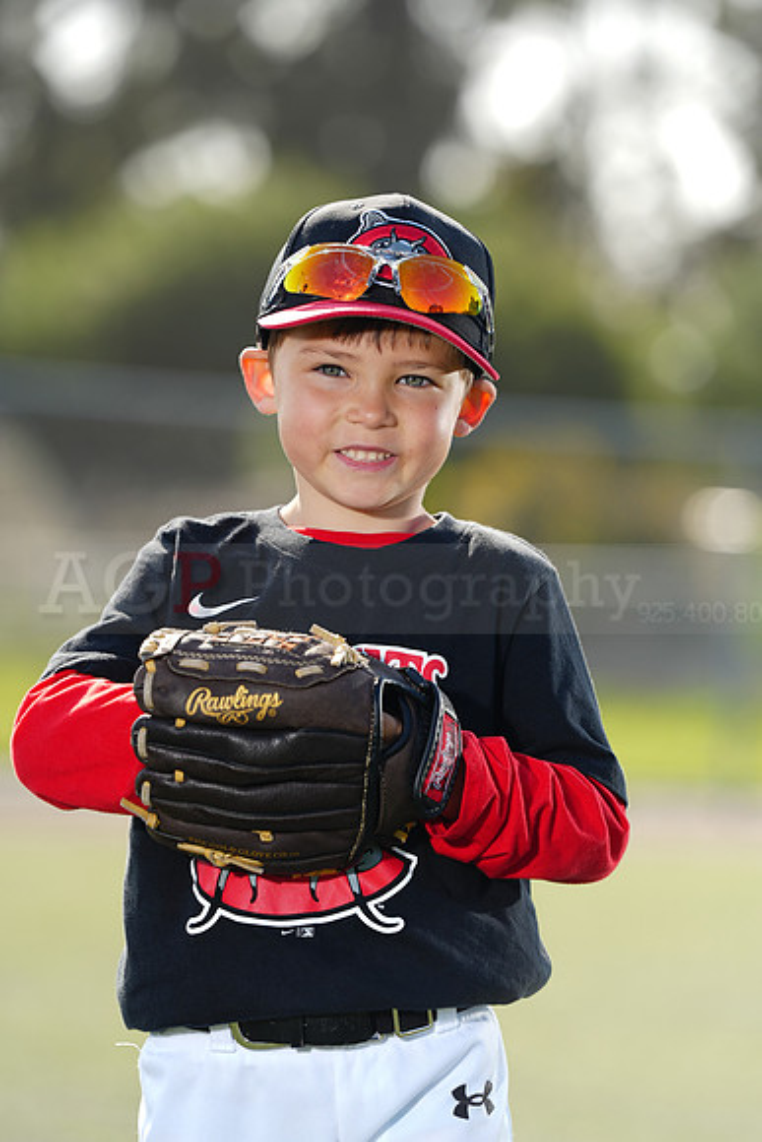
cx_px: 381
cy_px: 571
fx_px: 6346
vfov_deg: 10.3
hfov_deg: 6.9
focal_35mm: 200
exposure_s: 1/250
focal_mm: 200
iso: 64
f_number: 4.5
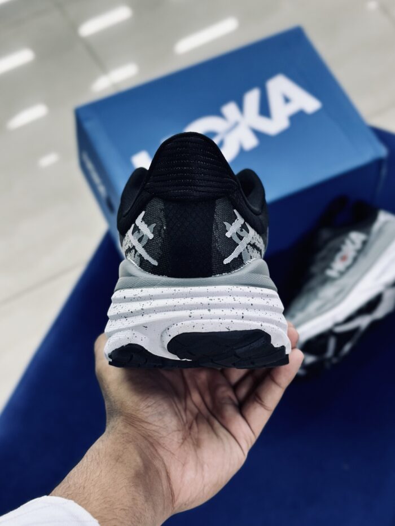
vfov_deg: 39.7
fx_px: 730
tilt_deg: -60.3
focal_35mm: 48
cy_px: 263
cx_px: 198
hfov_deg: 30.3
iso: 80
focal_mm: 6.86
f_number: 1.78
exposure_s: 1/100
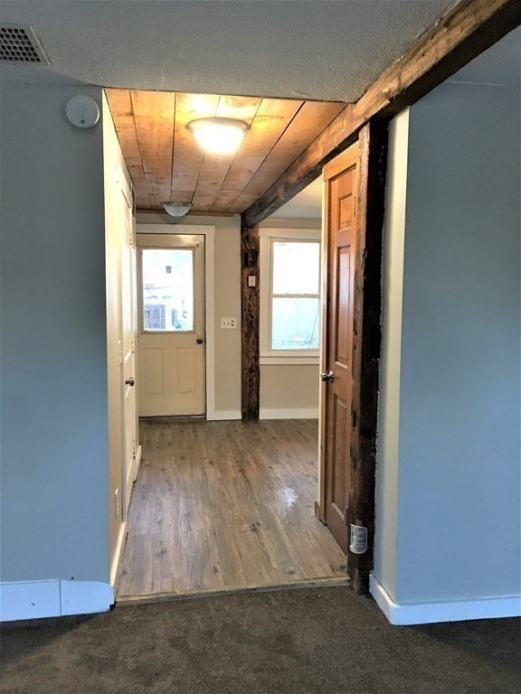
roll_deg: -0.3
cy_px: 347
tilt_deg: -4.4
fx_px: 582
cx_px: 260
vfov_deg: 61.7
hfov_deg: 48.2
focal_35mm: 29
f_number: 2.2
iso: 64
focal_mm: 4.15
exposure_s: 1/15
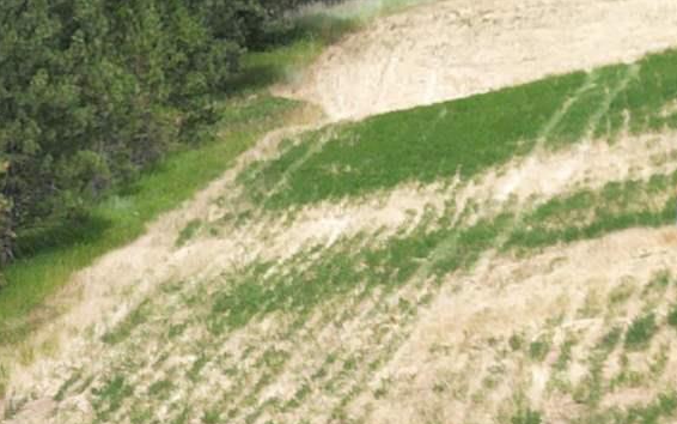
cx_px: -788
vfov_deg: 9.3
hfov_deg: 12.7
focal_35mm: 138
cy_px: 592
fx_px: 2547
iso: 100
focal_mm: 6.72
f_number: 1.7
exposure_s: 1/100
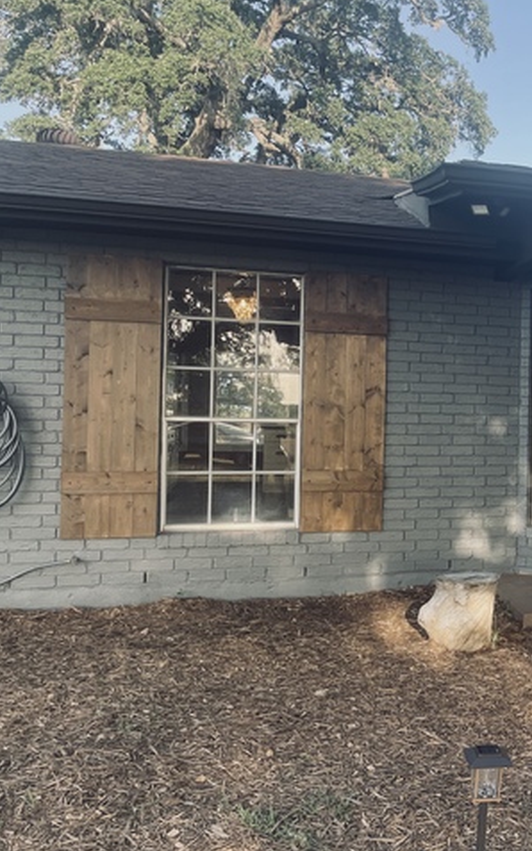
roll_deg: -1.3
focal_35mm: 37
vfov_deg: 52.8
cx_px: 568
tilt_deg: -0.4
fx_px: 859
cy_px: 425
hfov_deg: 31.1
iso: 32
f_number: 1.6
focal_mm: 4.2
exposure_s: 1/430
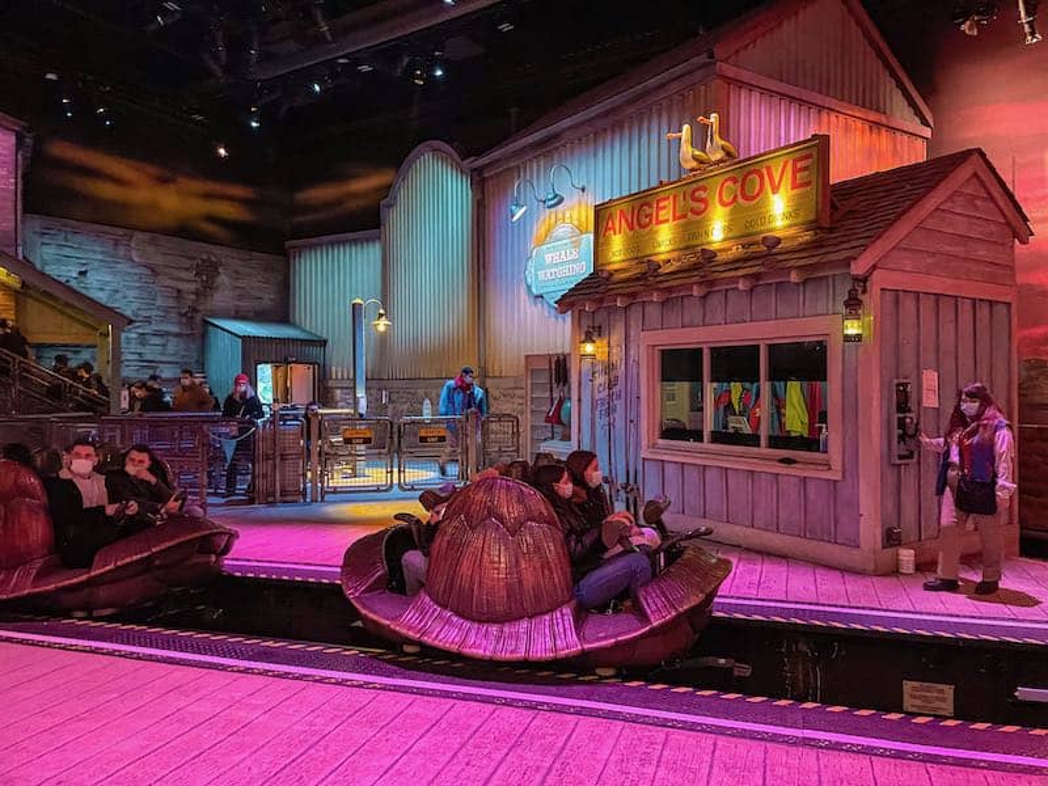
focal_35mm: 26
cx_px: 524
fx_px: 787
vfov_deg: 53.1
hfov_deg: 67.3
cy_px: 393
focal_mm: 4.2
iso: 1000
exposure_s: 1/30
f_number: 1.6
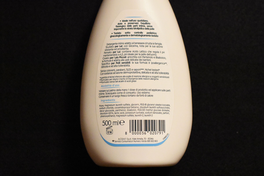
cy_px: 88
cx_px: 132
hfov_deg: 37.9
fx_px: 385
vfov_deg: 25.8
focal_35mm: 52
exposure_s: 1/500
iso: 12800
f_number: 4.8
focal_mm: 35
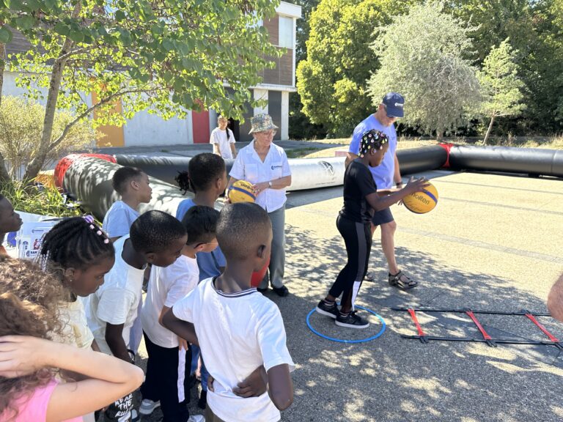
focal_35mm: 24
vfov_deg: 56.8
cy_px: 211
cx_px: 282
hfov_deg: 71.6
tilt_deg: -13.4
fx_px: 390
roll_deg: -0.4
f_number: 1.78
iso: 80
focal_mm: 6.86
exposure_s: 1/887
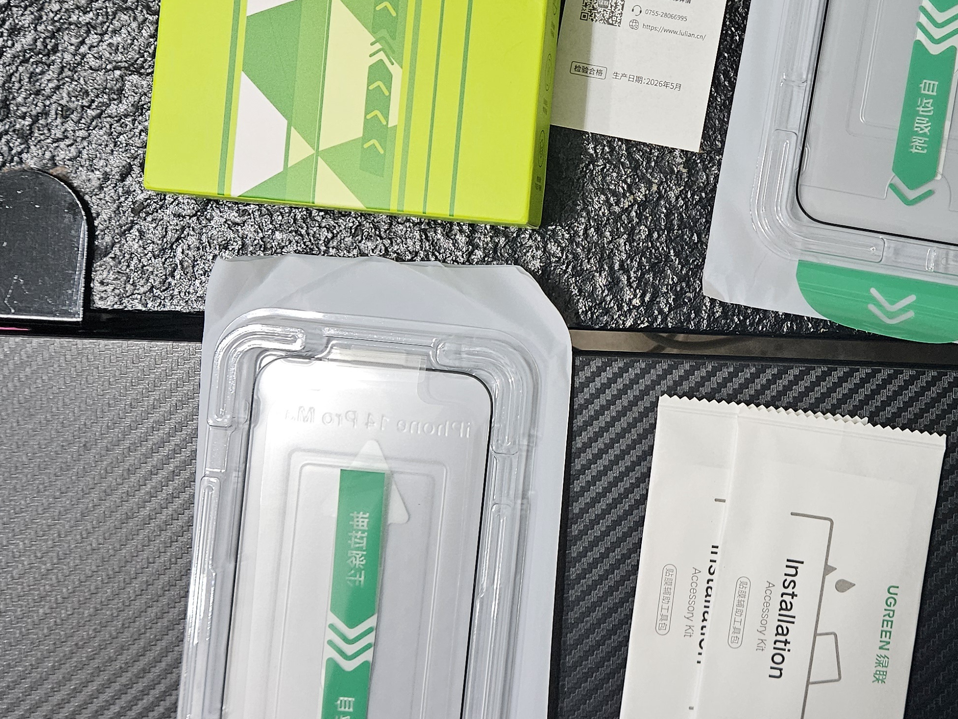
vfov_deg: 30.7
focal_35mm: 47
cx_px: 762
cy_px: 253
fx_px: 1301
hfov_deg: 38.9
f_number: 1.8
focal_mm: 5.4
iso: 400
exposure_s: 1/101
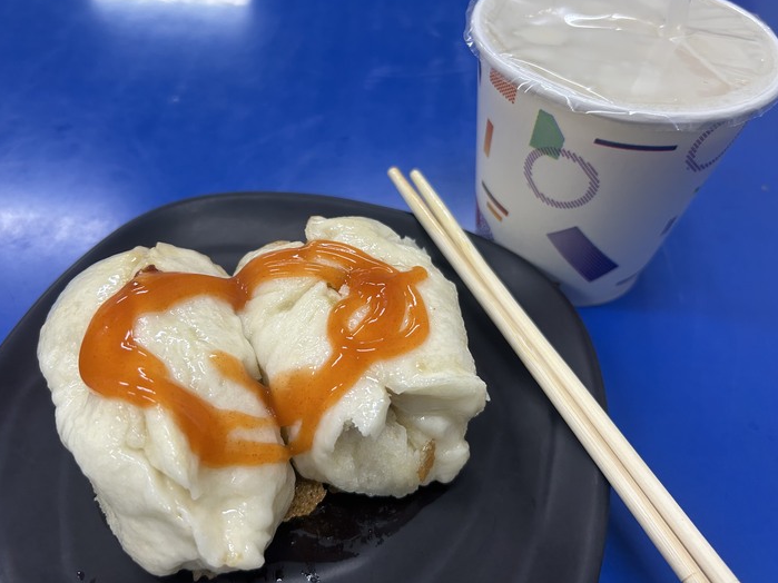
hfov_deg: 61.6
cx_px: 358
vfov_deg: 48.2
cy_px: 269
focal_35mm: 29
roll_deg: -0.5
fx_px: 652
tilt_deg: -44.7
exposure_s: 1/120
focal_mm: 5.7
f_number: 1.5
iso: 125
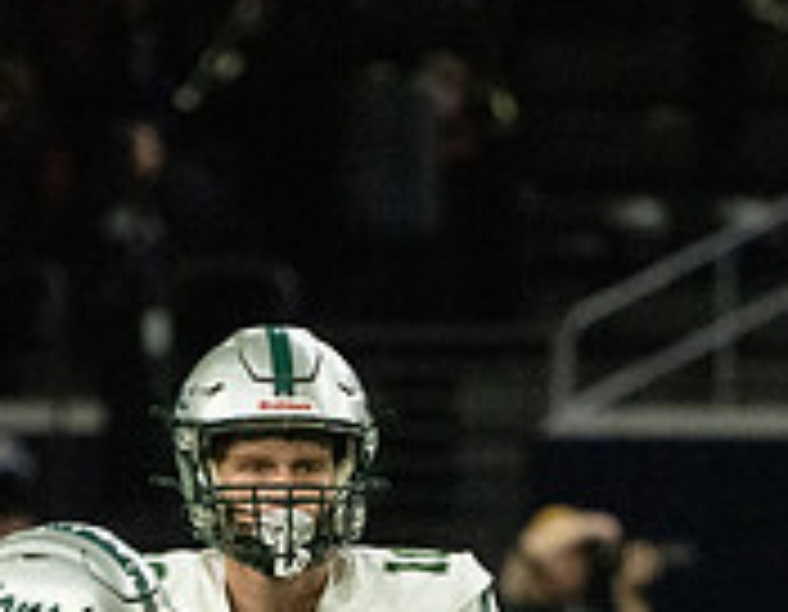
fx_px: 26662
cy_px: 1028
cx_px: 308
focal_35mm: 1156
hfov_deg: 1.7
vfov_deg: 1.3
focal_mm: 294
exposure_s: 1/1000
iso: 10000
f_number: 5.6
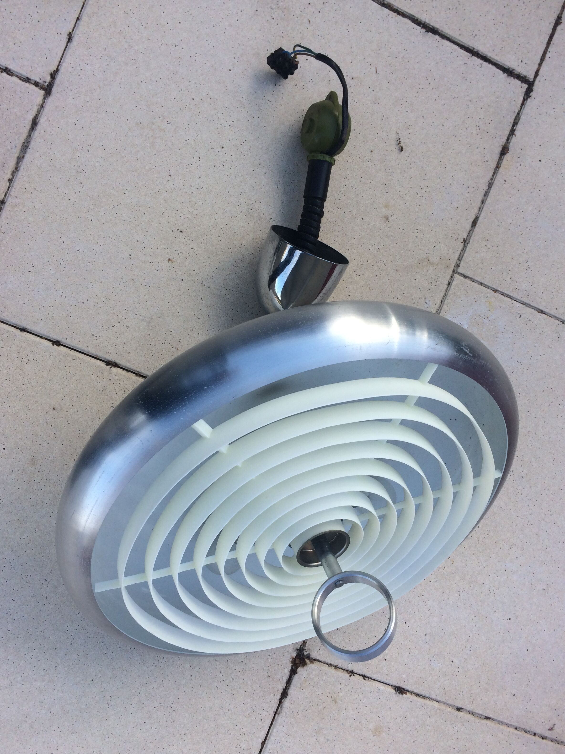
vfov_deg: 60.0
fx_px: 653
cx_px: 273
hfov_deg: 46.8
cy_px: 379
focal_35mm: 30
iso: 32
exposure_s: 1/733
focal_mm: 4.15
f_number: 2.2
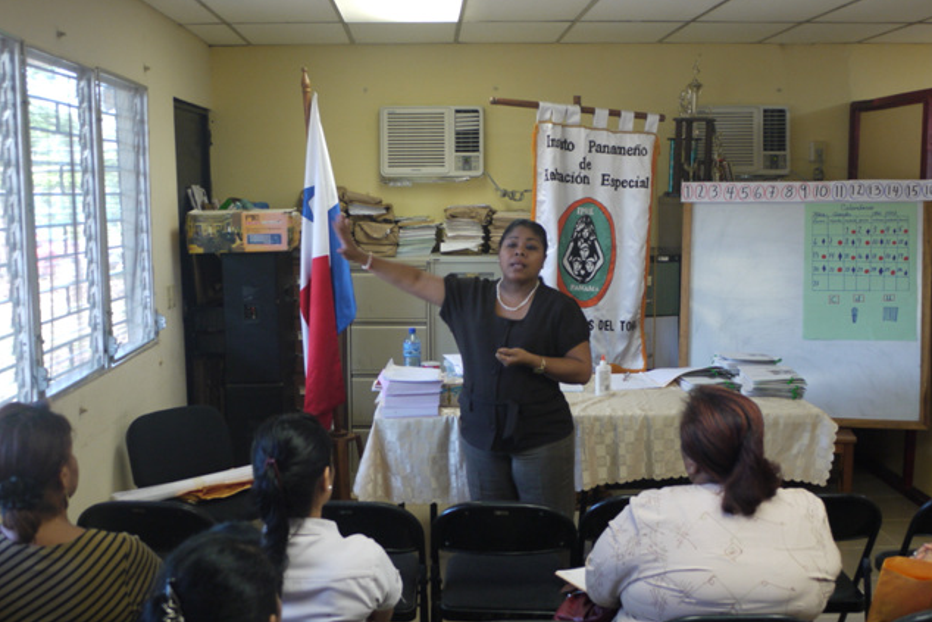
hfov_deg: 46.4
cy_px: 343
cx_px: 467
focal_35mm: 42
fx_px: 1088
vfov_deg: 31.9
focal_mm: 20
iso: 320
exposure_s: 1/30
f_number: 4.4
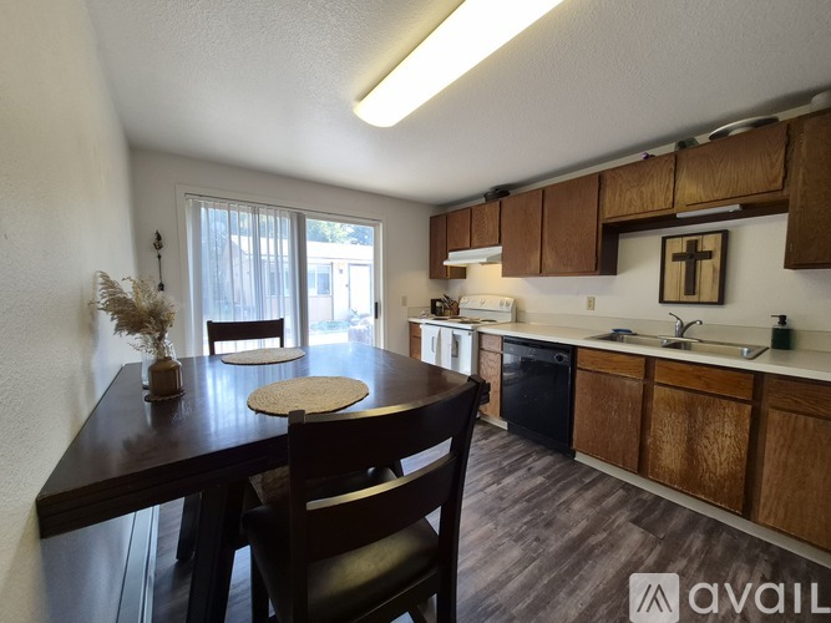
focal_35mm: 13
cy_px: 312
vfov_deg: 89.9
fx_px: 312
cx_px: 416
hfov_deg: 106.2
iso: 64
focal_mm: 1.74
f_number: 2.2
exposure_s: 1/120
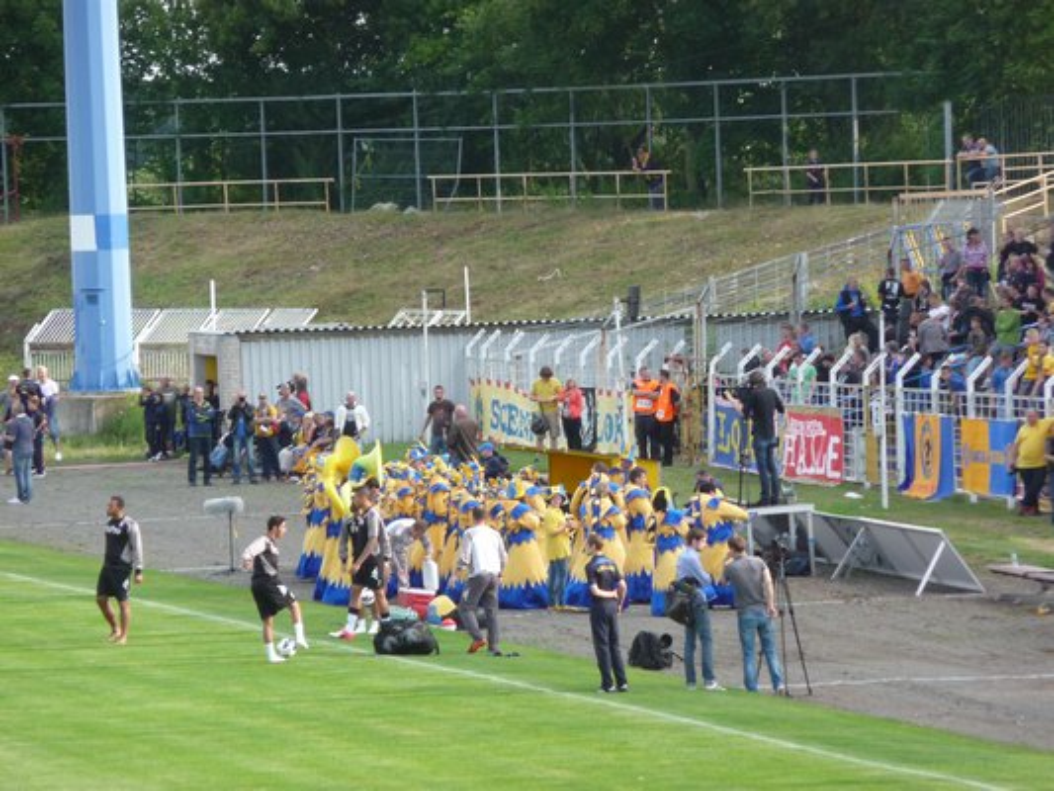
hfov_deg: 7.1
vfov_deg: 5.3
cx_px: 527
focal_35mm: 280
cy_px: 396
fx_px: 8527
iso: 125
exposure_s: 1/125
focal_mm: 47
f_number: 4.9
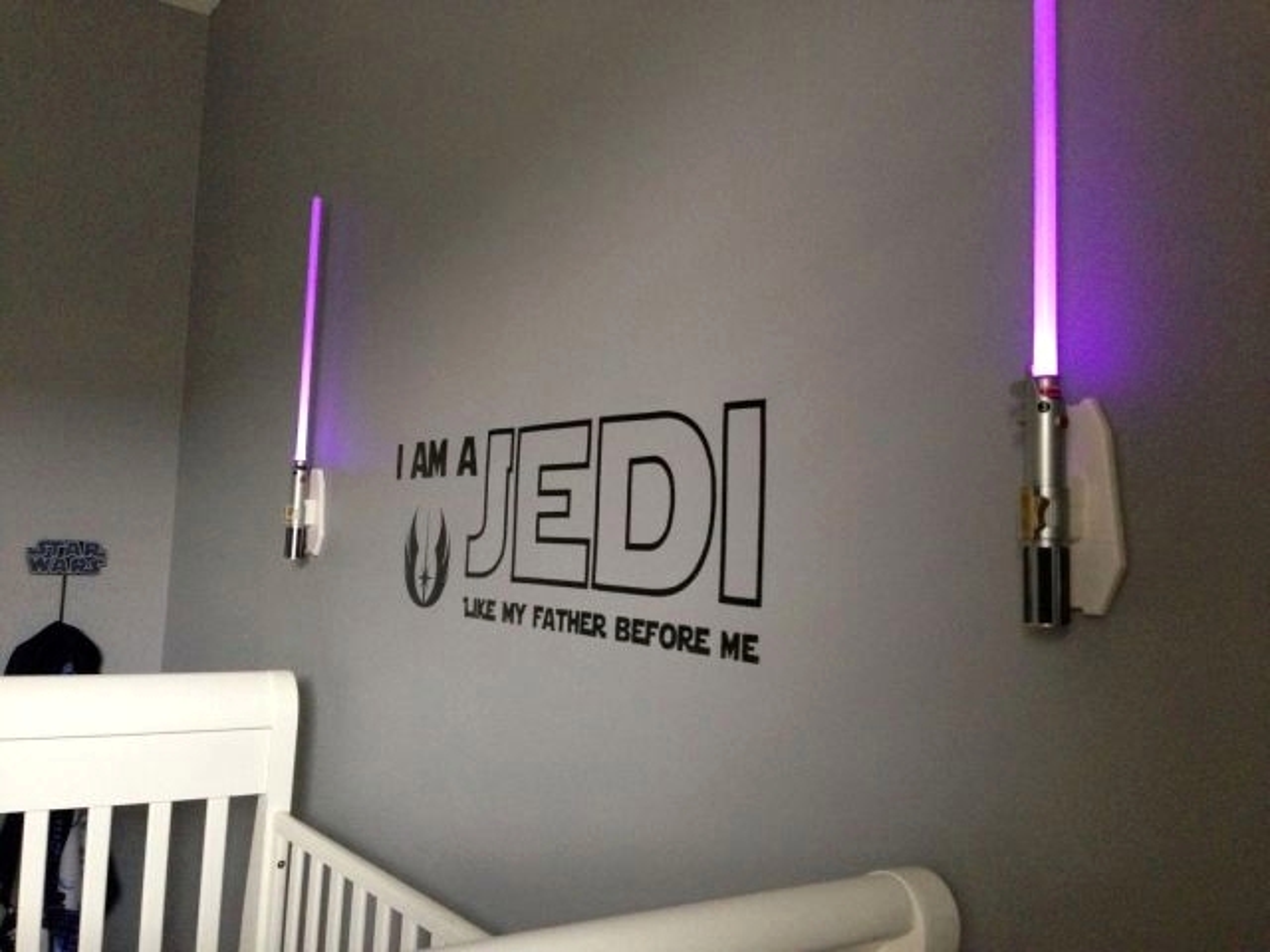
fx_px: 1211
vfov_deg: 42.9
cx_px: 635
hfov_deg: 55.4
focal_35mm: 33
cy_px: 476
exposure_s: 1/20
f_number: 2.4
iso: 320
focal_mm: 4.13
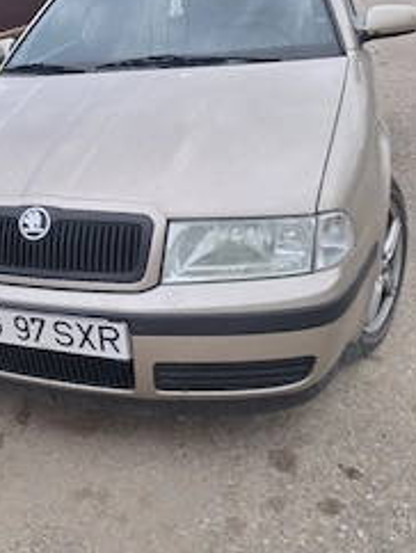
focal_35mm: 38
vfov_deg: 48.2
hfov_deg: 36.4
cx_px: 78
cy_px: 190
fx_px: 608
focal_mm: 5.54
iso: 40
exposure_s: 1/156
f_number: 1.8
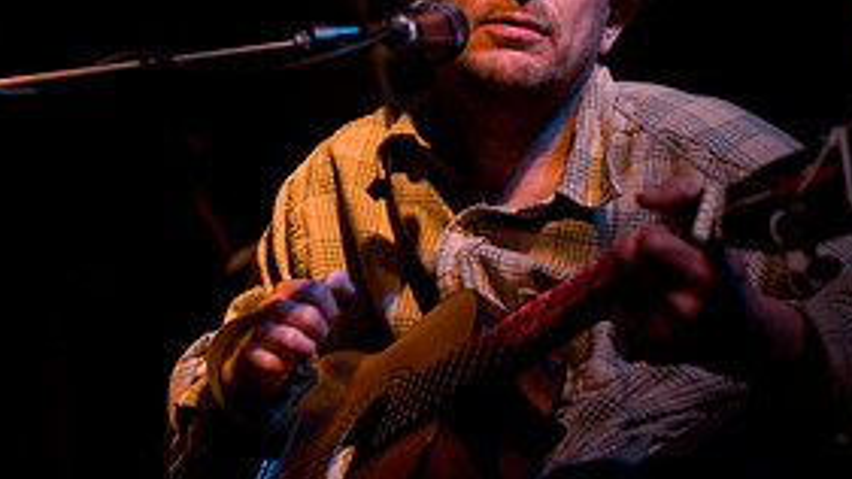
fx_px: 2191
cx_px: 24
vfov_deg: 12.5
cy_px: 168
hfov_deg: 21.3
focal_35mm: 97
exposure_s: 1/125
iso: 800
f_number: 1.4
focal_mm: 30
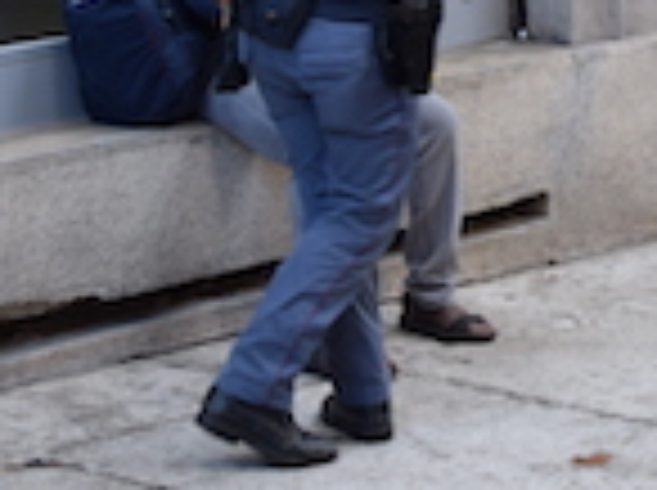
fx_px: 3284
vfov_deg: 8.4
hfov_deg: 10.9
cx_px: 1058
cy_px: -182
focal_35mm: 173
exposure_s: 1/60
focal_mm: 25
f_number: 4
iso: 400
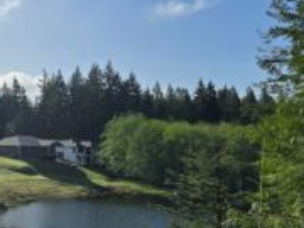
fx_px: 448
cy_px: 142
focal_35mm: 51
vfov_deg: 28.5
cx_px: 25
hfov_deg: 35.1
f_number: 1.7
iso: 12
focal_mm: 6.3
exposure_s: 1/3026
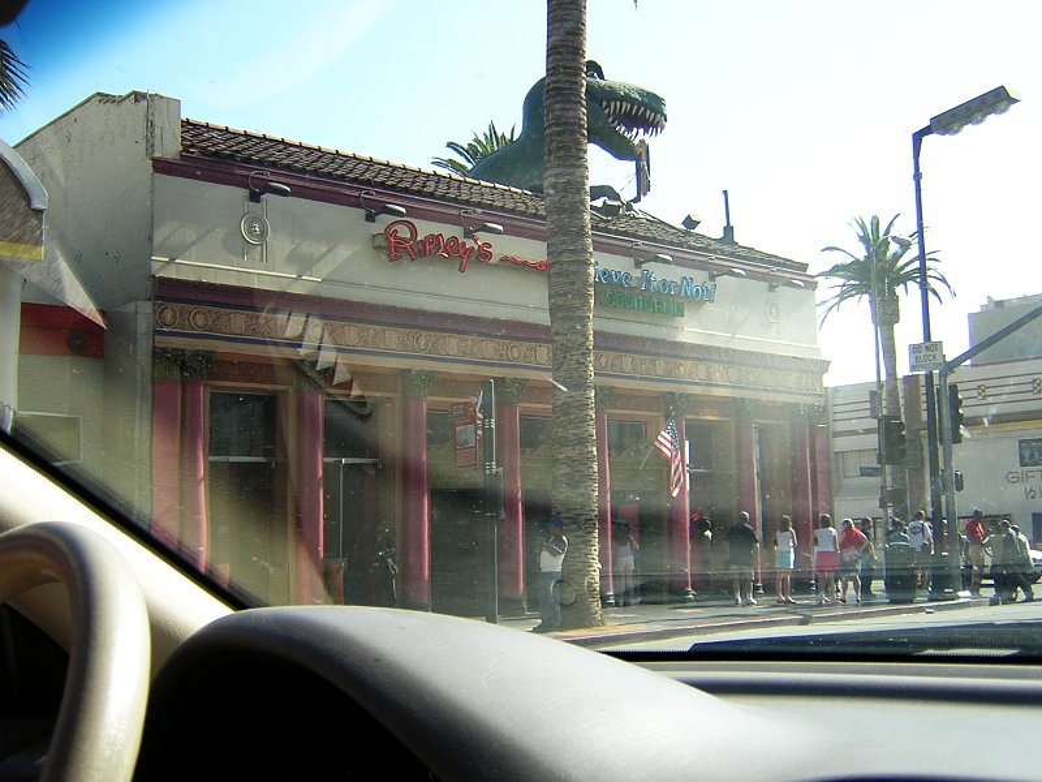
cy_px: 391
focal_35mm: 43
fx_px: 1294
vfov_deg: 33.6
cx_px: 521
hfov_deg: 43.9
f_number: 2.8
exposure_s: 1/423
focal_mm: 5.6
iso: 100
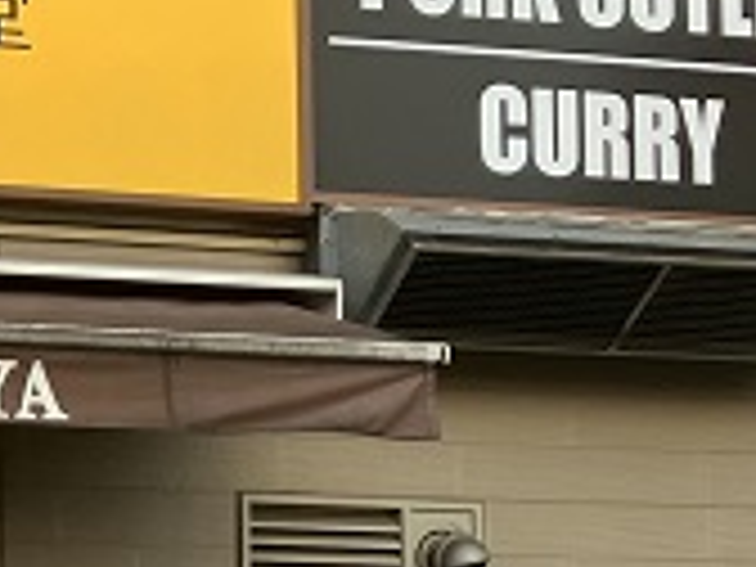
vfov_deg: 10.8
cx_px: -1030
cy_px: 770
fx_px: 2905
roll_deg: +0.3
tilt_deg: +2.9
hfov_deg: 12.1
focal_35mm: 133
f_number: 1.8
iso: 25
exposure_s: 1/121
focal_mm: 3.99
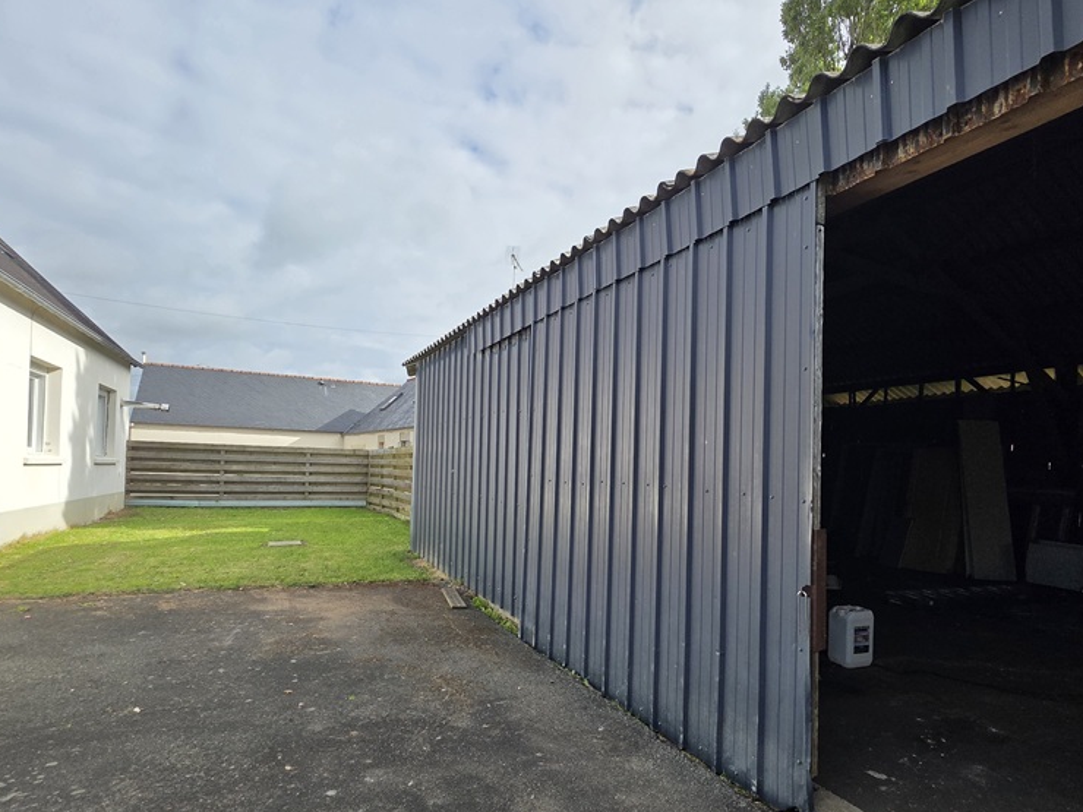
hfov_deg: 87.3
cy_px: 456
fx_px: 563
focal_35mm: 18
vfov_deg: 71.3
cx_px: 612
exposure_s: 1/2000
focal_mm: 2.2
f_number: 1.9
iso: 50
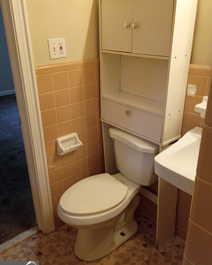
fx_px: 243
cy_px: 130
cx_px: 104
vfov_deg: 57.2
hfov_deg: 47.1
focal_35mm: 31
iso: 846
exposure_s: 1/60
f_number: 1.8
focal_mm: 4.27
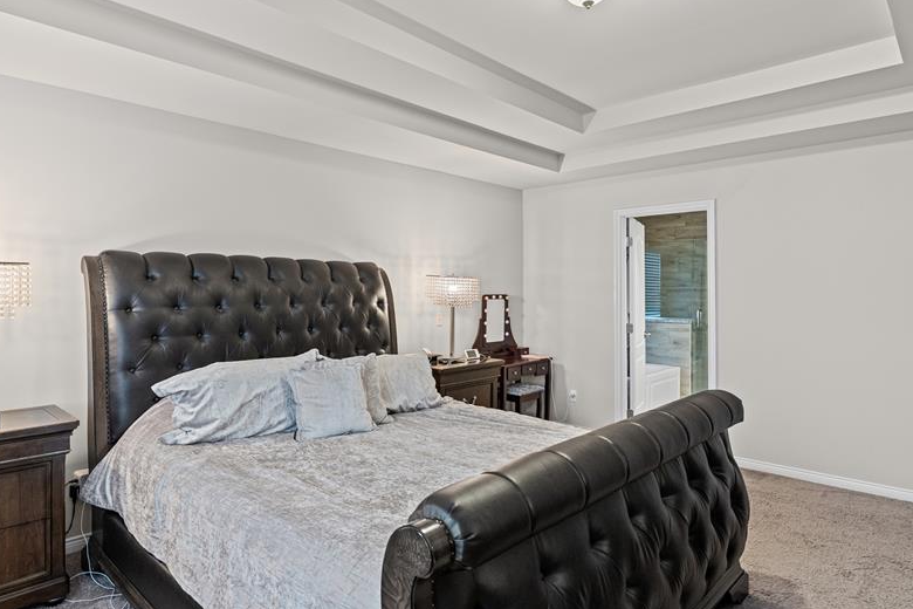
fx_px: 533
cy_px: 301
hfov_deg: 80.5
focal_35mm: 21
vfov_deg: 59.5
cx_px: 379
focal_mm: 16
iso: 3200
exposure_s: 1/30
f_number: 3.5
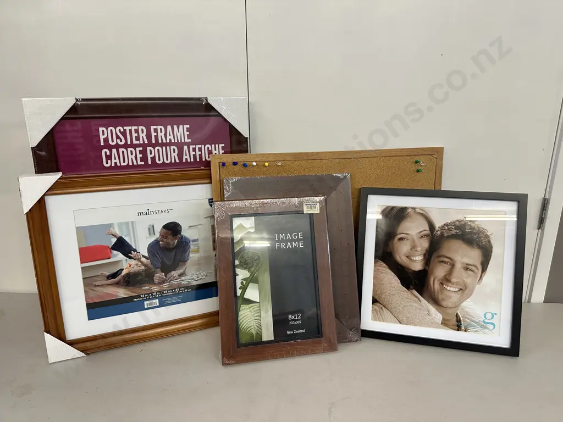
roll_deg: +0.3
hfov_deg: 71.6
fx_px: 390
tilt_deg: -16.7
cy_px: 211
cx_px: 282
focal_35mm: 24
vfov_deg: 56.8
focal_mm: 6.86
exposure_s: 1/100
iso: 160
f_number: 1.78
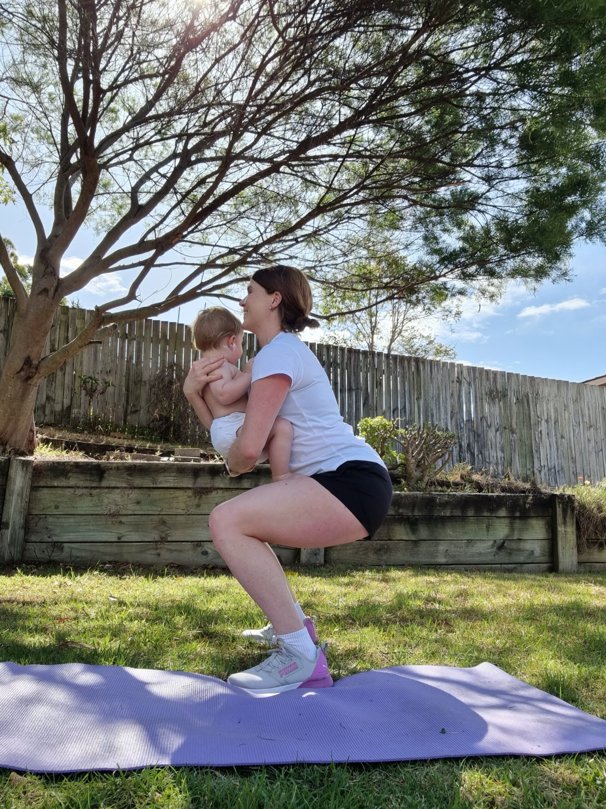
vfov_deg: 69.4
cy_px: 404
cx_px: 303
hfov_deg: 54.9
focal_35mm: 25
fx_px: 584
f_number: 2.2
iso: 50
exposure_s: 1/453
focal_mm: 3.3
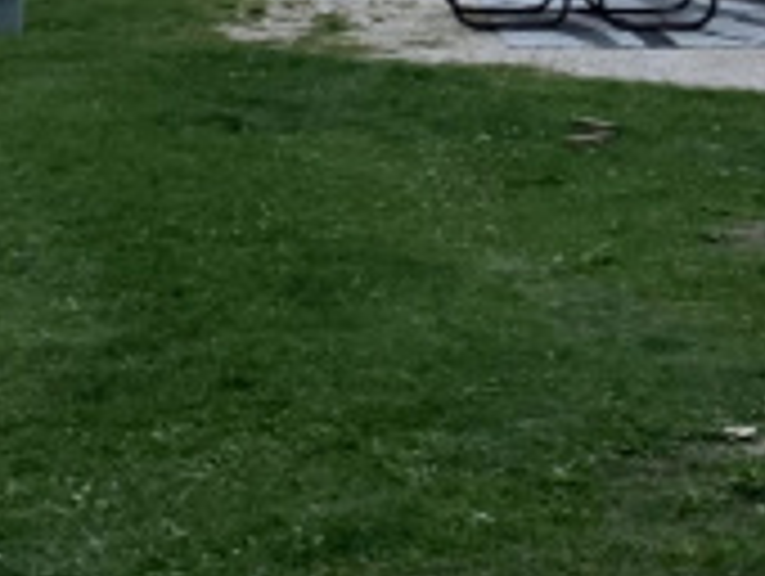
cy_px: -320
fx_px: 2700
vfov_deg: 11.6
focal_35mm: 122
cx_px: 410
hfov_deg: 16.1
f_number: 1.8
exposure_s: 1/60
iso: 100
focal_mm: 4.25
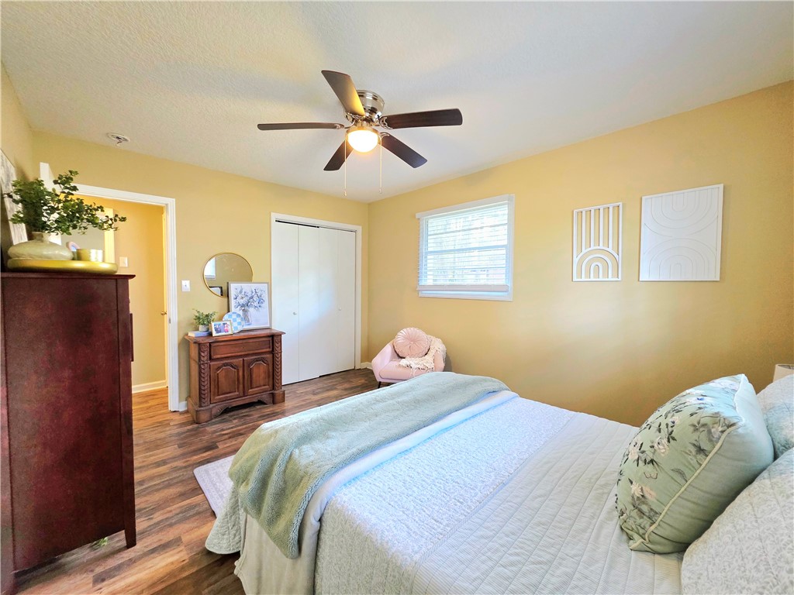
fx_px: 298
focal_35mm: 13
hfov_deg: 106.2
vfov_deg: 89.9
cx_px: 397
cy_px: 298
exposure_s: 1/60.2
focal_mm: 2.2
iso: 320
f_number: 1.9
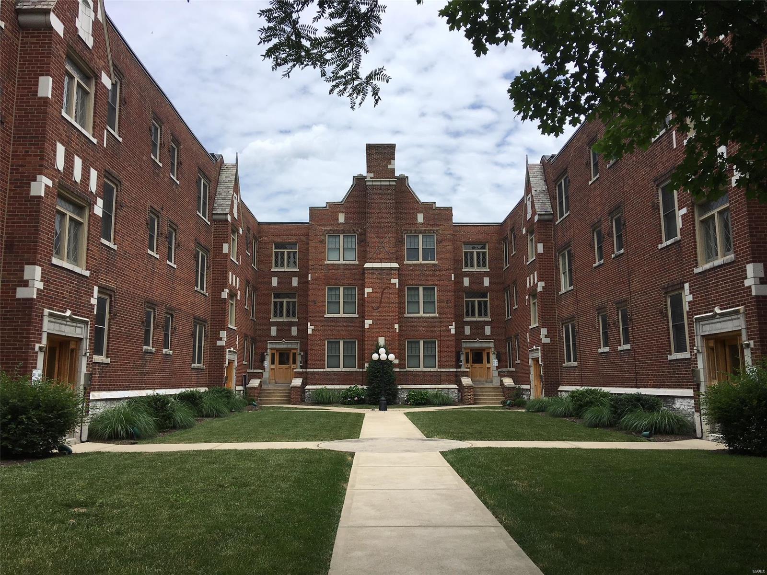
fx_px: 643
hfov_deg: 61.7
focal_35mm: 29
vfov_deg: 48.2
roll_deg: +0.5
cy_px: 288
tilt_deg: +10.0
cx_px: 384
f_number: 2.2
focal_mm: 4.15
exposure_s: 1/1672
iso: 25
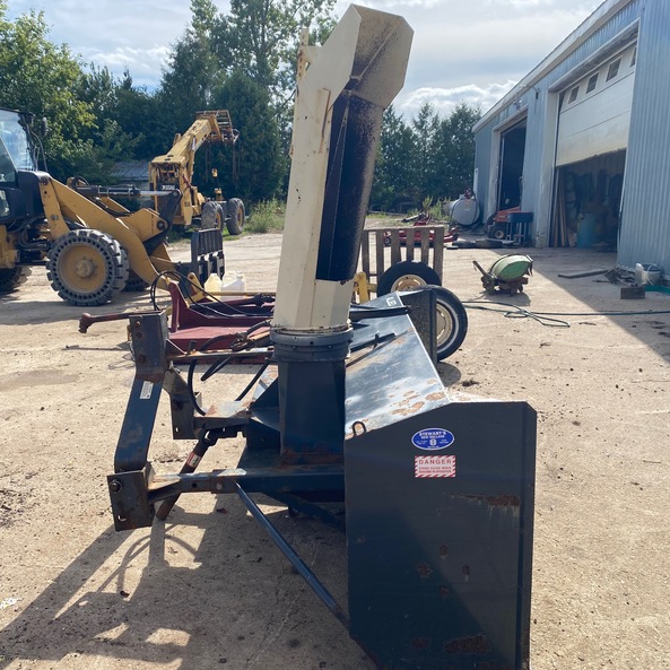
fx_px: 679
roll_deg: -1.8
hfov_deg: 52.5
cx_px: 336
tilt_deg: -7.7
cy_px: 336
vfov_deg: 52.5
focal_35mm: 31
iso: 32
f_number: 1.8
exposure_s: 1/2183
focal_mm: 4.25
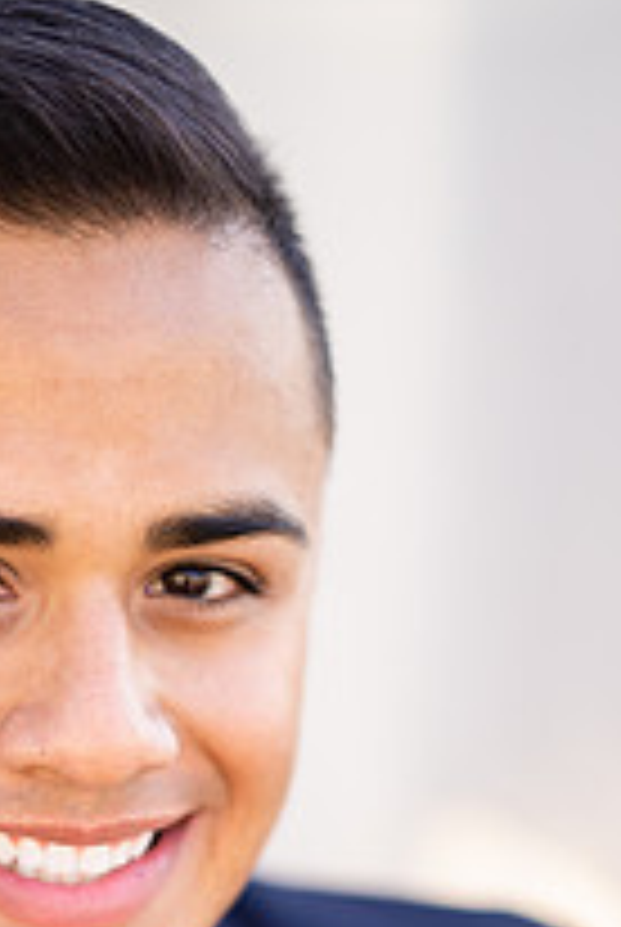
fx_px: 2811
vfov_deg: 18.1
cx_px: 117
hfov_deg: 12.5
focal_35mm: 109
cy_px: 994
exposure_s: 1/1250
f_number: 1.4
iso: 160
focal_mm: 50
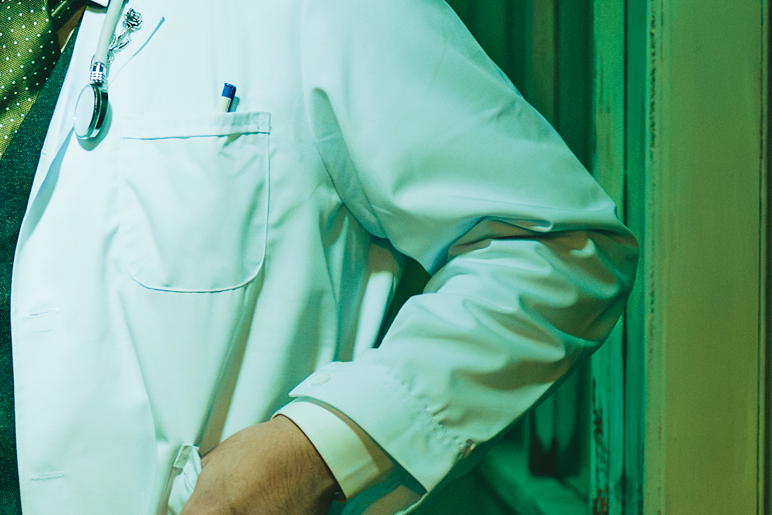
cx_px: -859
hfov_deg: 7.7
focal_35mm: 255
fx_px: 5469
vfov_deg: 5.4
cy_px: 359
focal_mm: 50
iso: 1000
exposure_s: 1/250
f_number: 2
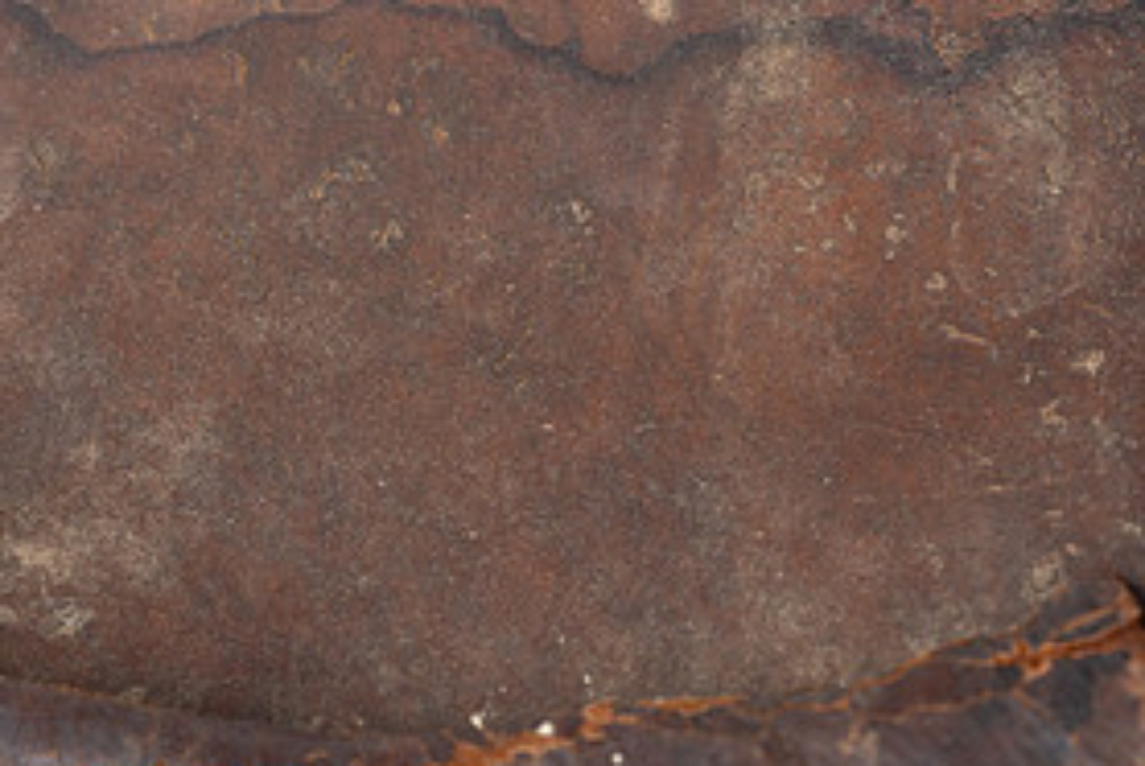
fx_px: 3980
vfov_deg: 11.0
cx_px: 791
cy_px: 303
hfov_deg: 16.3
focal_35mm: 125
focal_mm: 60
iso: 100
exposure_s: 1/125
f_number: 13
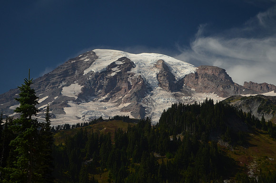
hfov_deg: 32.0
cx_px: 138
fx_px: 482
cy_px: 92
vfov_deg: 21.5
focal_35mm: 63
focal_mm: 42
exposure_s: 1/1000
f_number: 5.3
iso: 400
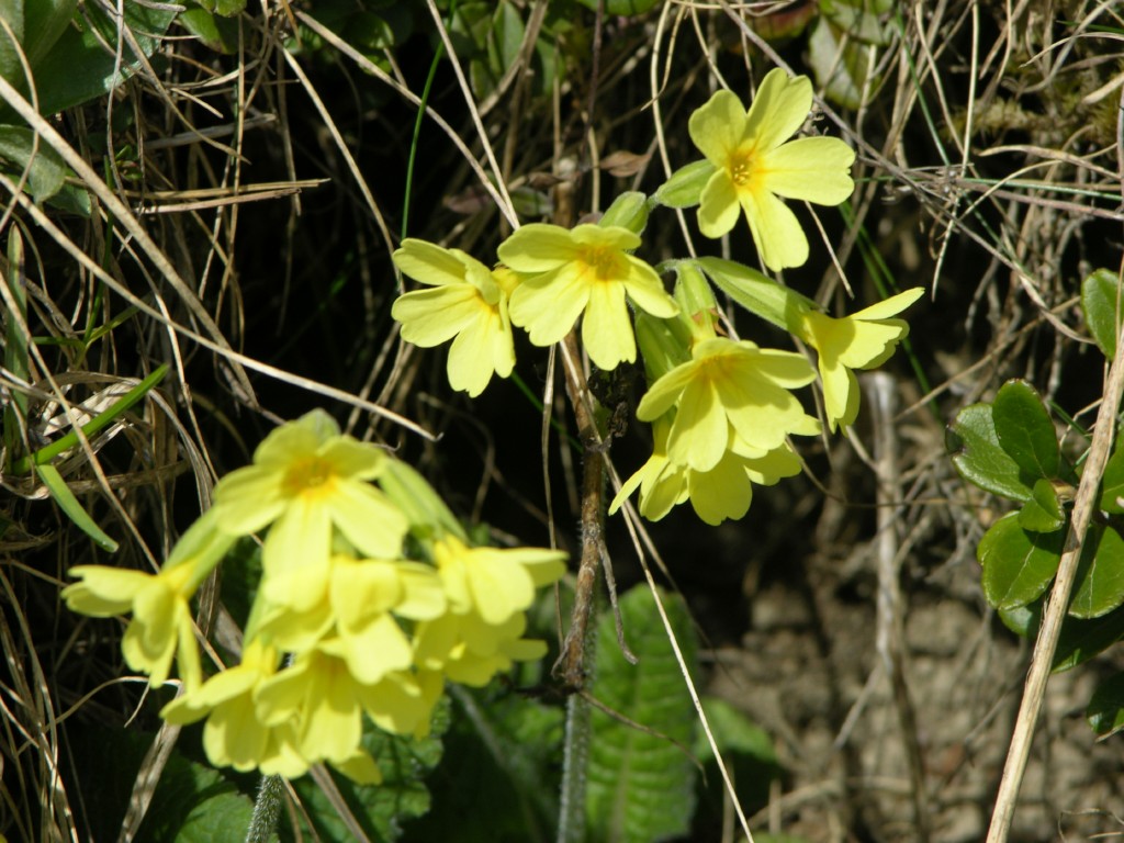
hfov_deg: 7.1
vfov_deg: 5.3
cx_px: 562
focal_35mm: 280
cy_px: 422
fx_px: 9092
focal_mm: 71.2
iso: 50
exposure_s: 1/290
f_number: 5.9
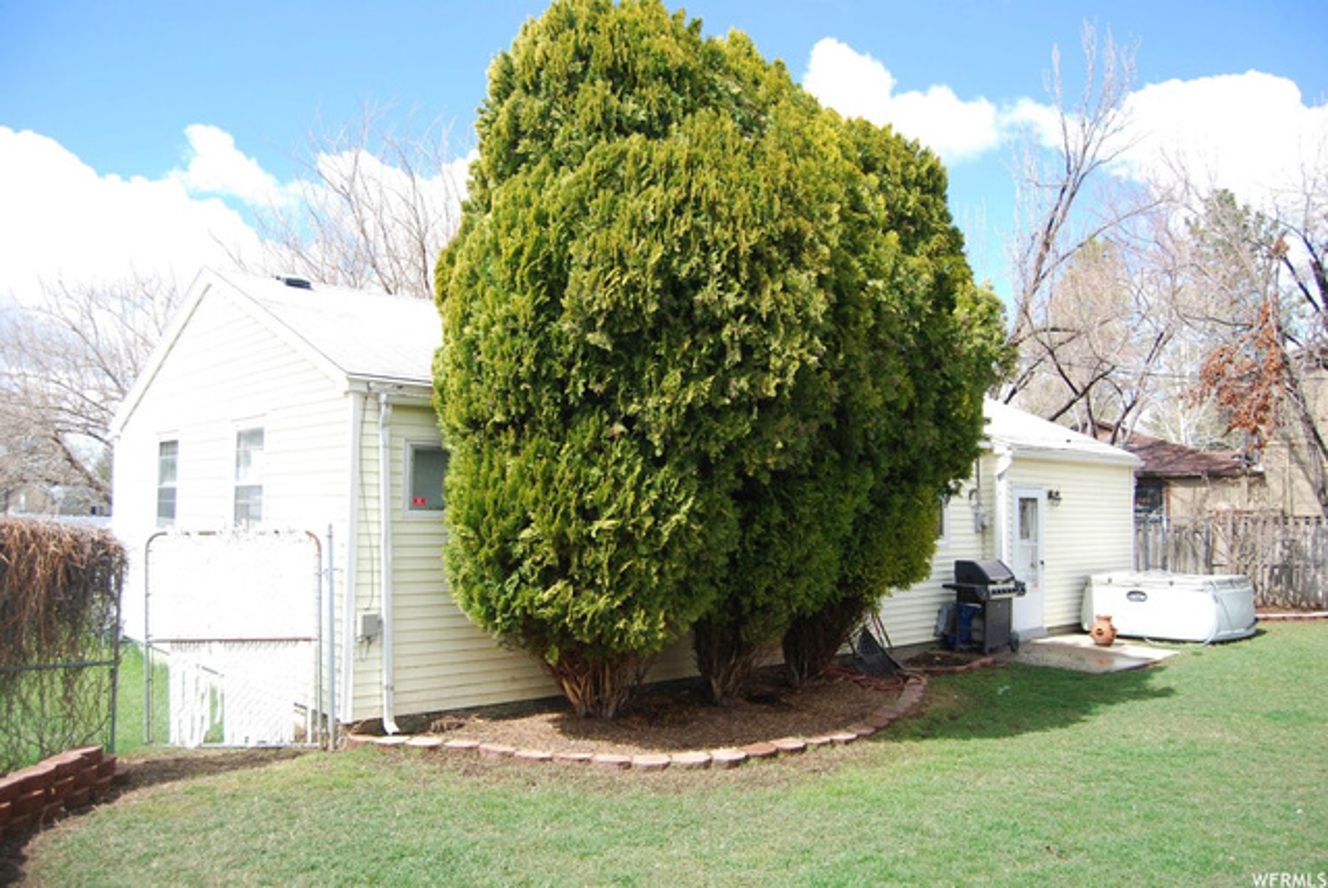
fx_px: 997
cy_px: 444
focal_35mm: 27
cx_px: 664
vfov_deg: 48.0
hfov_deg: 67.3
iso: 200
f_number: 3.5
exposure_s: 1/640
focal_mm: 18
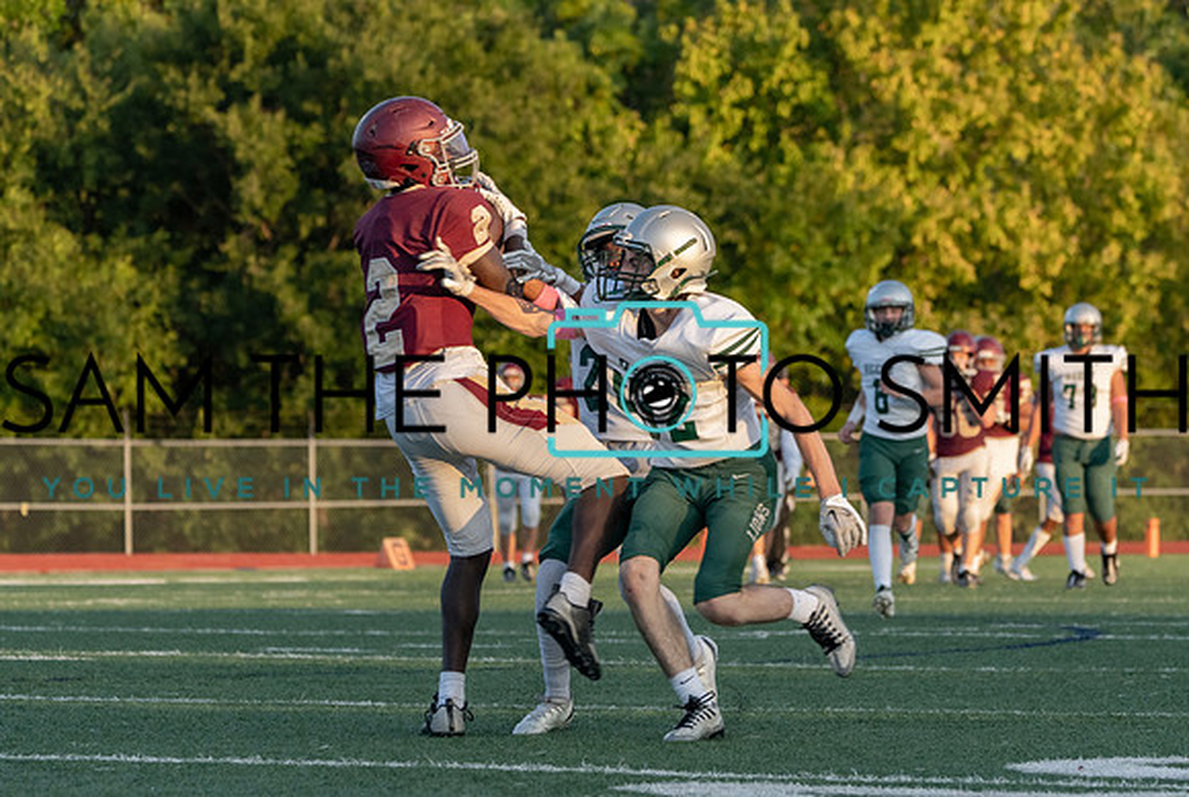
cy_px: 443
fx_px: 7721
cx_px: 722
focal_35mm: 233
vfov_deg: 5.9
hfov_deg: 8.8
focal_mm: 189
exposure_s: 1/1000
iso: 1250
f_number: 7.1
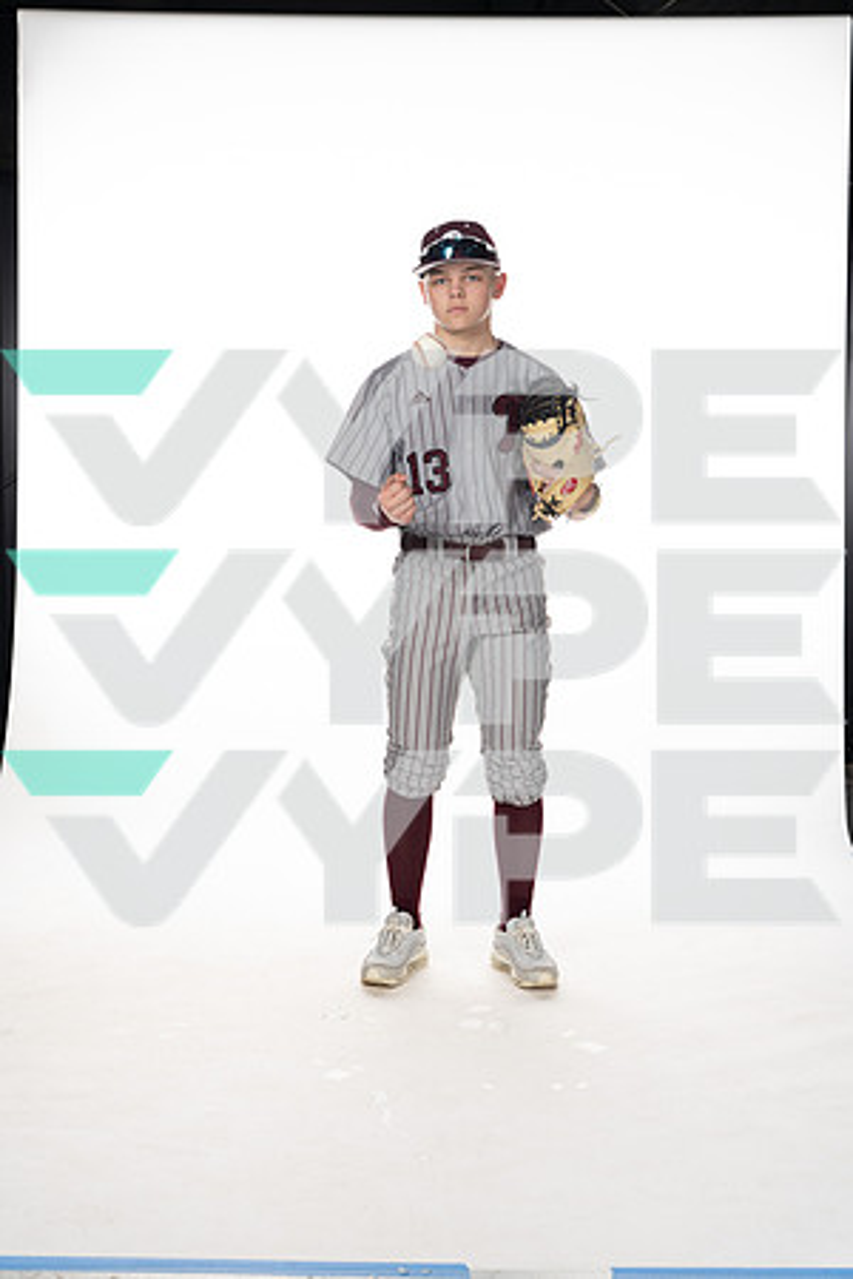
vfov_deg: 40.3
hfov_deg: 27.5
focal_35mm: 49
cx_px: 426
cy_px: 640
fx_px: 1741
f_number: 6.3
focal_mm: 49
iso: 400
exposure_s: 1/250
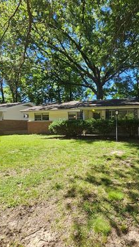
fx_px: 124
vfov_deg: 89.6
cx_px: 105
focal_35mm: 19
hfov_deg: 55.5
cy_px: 124
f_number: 2.2
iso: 50
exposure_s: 1/500
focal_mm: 2.2
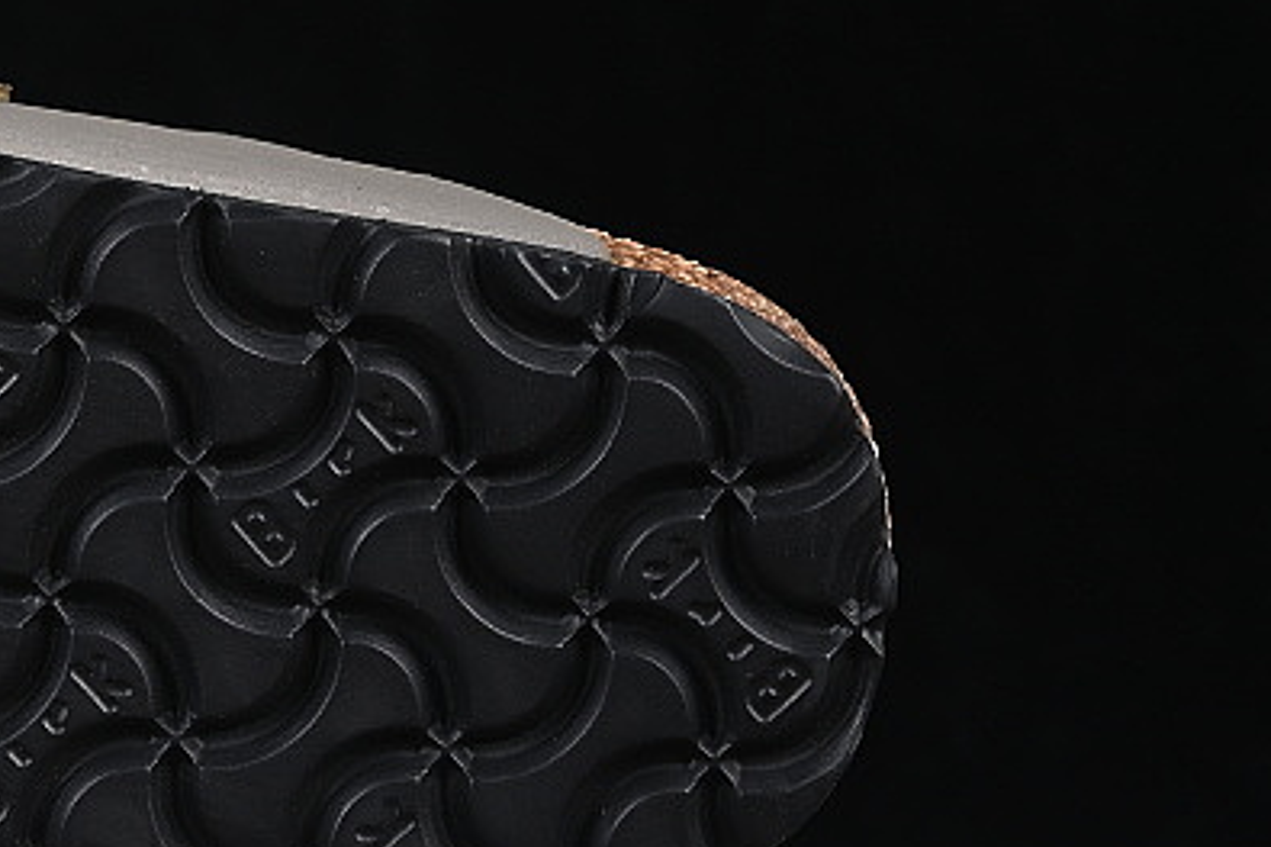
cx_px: -328
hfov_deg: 9.9
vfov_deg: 6.7
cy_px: 171
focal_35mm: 205
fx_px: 7234
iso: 160
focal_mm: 50
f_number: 6.3
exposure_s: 1/60
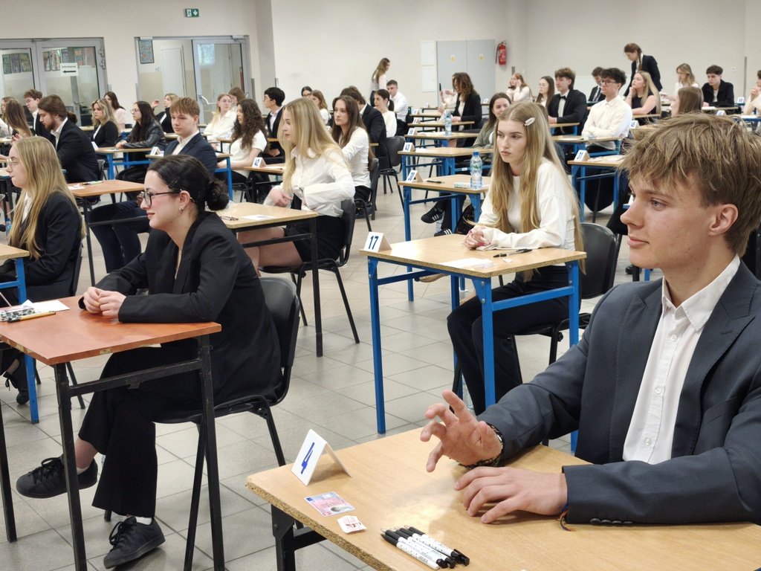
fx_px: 1011
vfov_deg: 31.5
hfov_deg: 41.2
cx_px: 380
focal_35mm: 46
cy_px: 286
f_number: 1.6
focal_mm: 6.57
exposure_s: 1/100
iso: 400
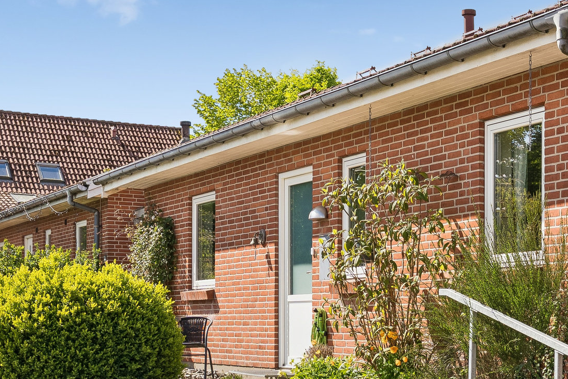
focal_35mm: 74
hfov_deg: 26.0
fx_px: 1167
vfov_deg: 18.1
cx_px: 557
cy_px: 360
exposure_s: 1/250
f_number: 8
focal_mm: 27
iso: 200
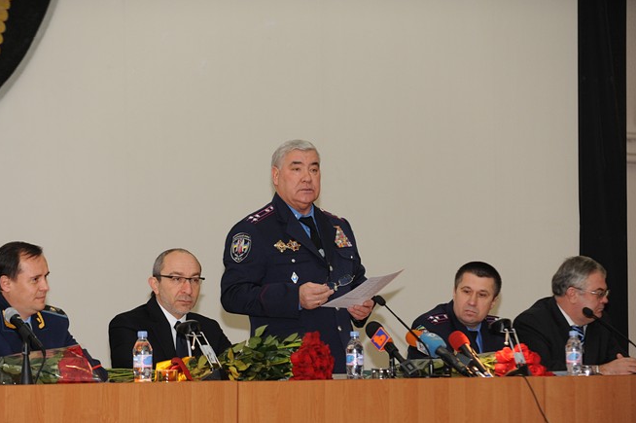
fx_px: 2701
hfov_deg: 13.4
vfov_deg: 9.0
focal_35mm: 153
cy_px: 257
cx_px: 285
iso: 1000
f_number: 3.5
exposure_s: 1/250
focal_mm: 125
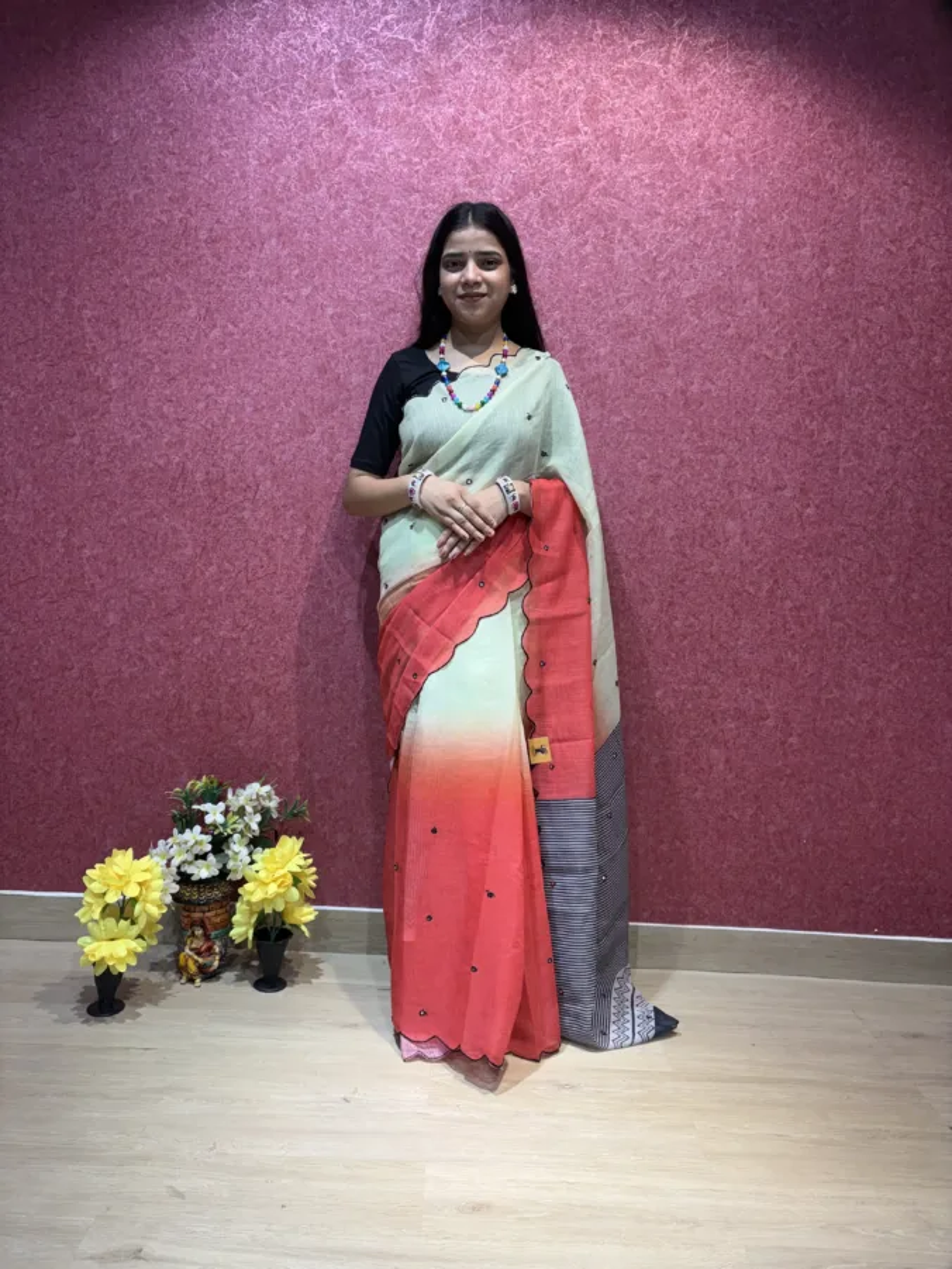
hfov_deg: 53.1
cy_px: 634
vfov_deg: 67.3
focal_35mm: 26
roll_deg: -2.6
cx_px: 476
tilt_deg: -5.2
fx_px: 953
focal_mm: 5.96
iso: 50
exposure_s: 1/100
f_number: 1.6
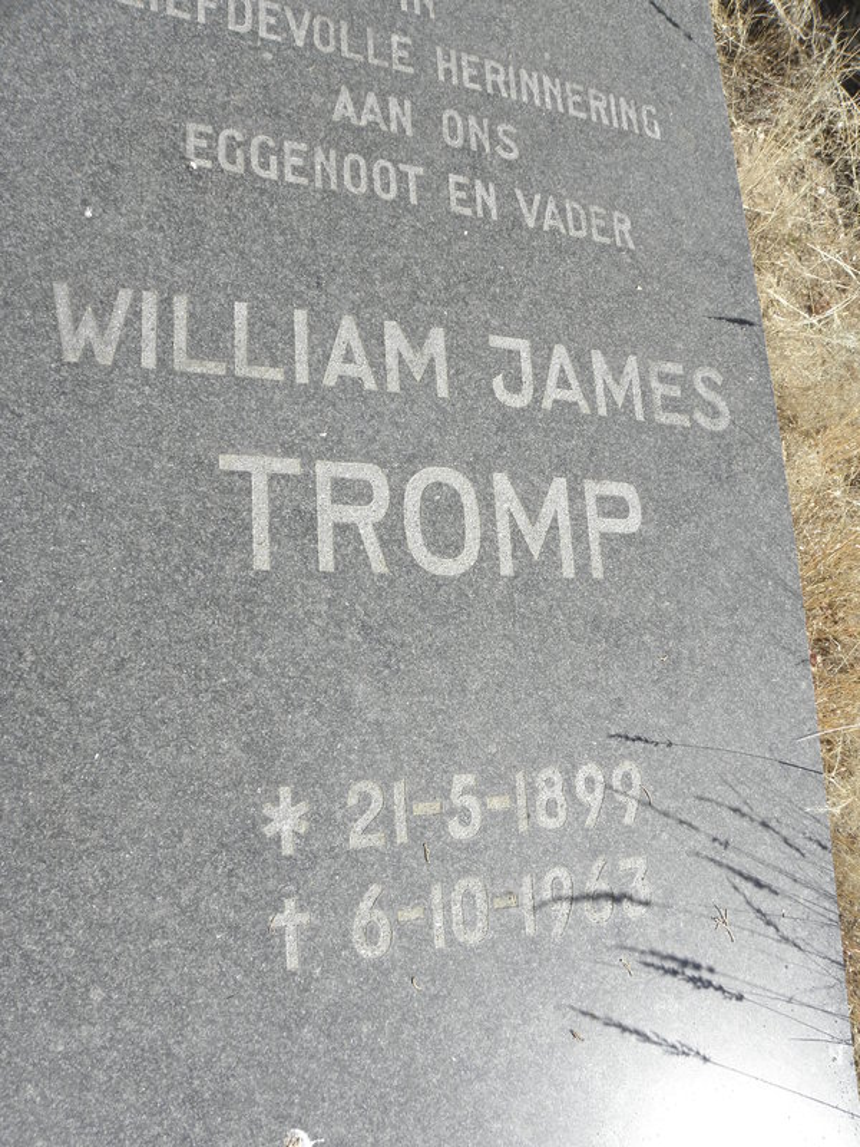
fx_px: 861
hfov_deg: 53.1
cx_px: 430
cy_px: 574
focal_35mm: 26
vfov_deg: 67.3
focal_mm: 4.6
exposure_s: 1/200
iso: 64
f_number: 5.6
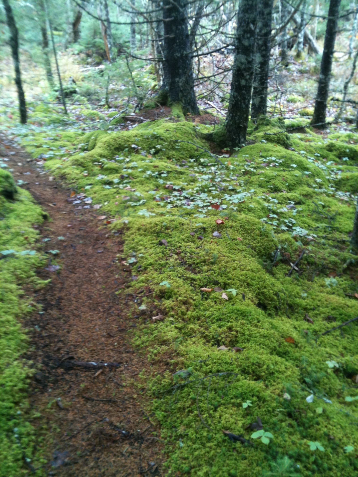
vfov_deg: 52.6
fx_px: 483
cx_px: 179
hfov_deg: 40.7
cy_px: 238
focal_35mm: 35
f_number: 2.8
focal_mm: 3.85
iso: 64
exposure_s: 1/24
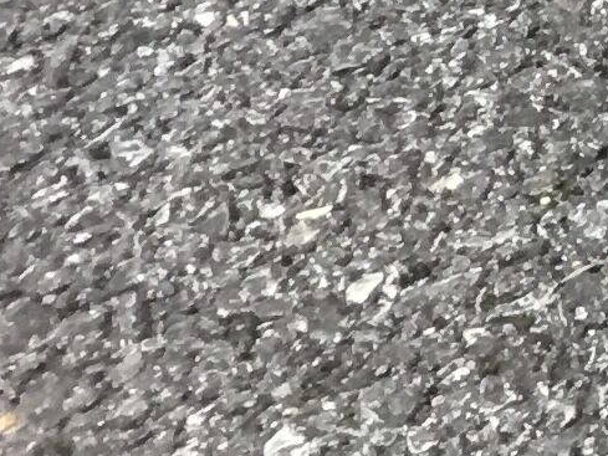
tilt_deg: -31.5
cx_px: 1917
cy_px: -873
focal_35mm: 207
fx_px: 3637
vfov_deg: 6.6
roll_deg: -2.3
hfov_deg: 8.0
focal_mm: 3.3
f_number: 2.4
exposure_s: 1/33
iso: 32
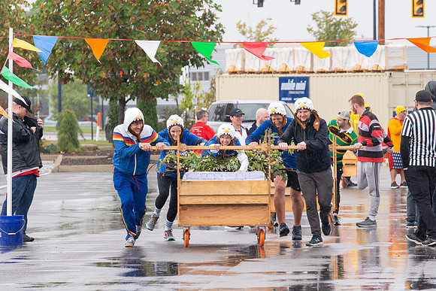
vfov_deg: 4.1
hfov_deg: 6.1
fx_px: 4105
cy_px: 203
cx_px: 259
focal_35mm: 339
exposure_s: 1/400
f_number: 7.1
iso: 800
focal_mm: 200
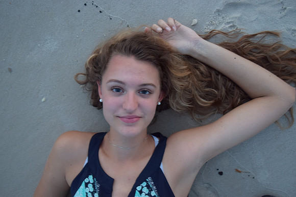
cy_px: 98
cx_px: 148
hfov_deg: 57.2
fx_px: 271
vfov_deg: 40.0
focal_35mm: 33
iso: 1600
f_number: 3.8
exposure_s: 1/8
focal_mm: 22
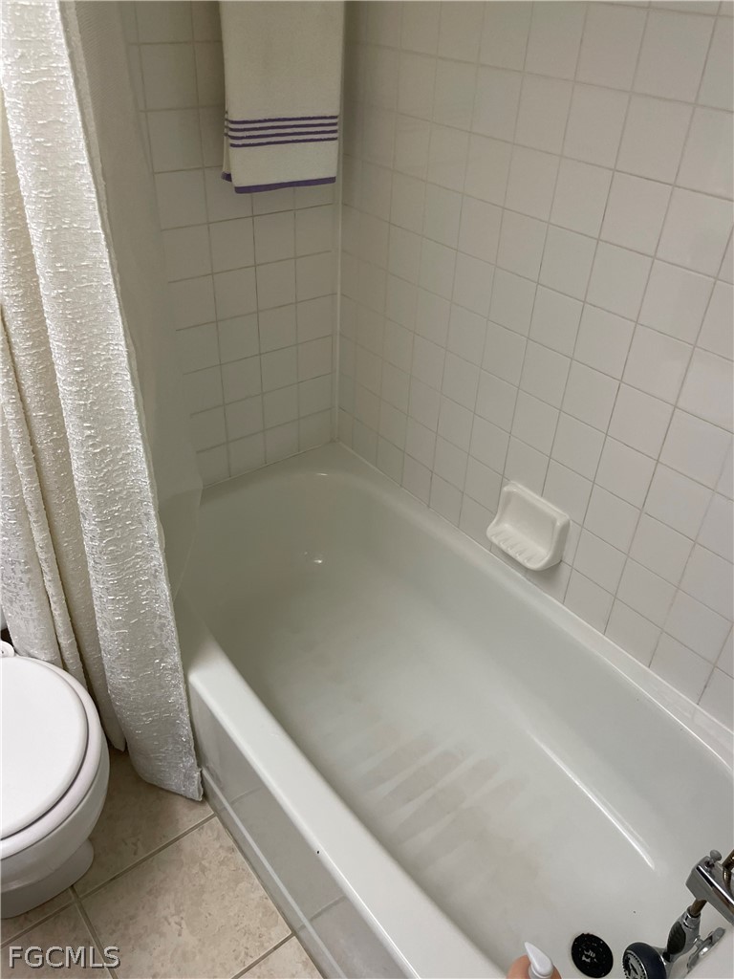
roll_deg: -3.4
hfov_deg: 53.1
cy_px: 490
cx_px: 367
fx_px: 735
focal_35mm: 26
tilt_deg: -34.7
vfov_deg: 67.3
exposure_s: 1/120
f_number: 1.6
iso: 100
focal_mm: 4.2
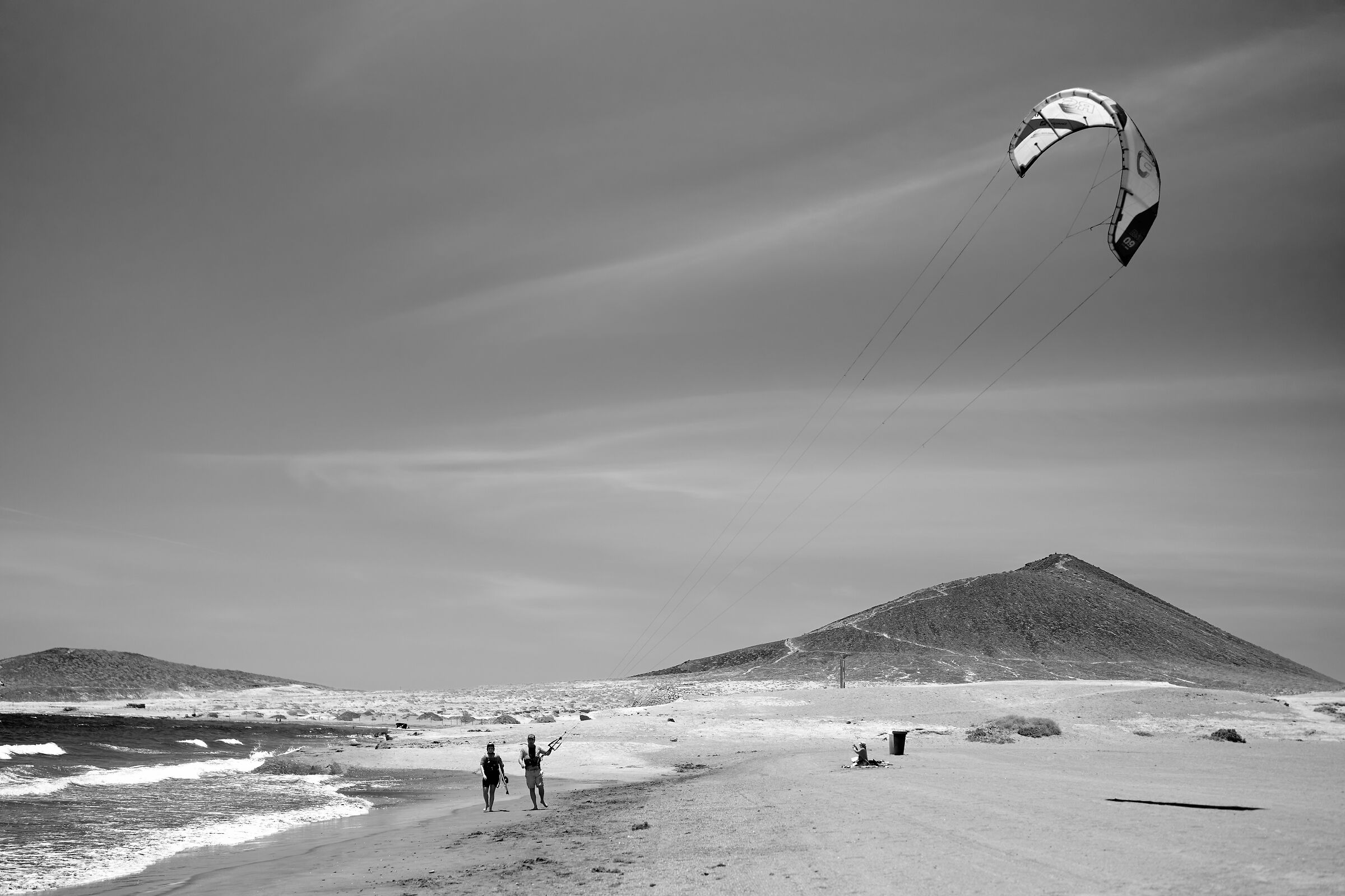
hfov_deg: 47.4
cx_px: 672
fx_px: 1532
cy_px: 448
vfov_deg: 32.6
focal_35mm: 41
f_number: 1.2
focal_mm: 27
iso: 125
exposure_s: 1/20000
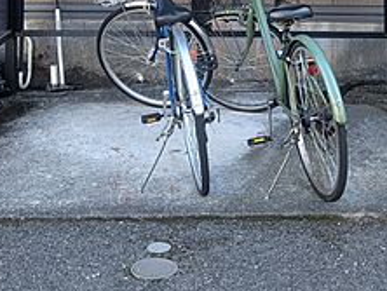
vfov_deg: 19.2
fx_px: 772
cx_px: 196
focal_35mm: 69
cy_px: -117
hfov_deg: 28.1
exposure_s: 1/100
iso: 50
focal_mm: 4.53
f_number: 1.7
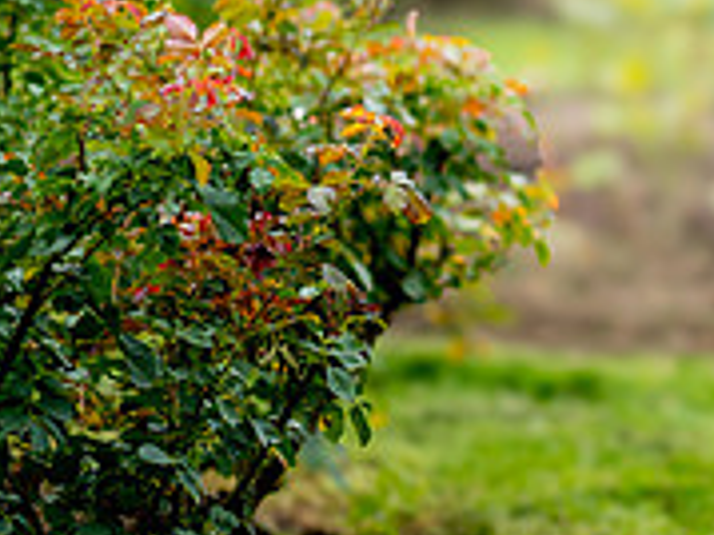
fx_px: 5462
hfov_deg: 7.4
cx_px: 1045
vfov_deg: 5.6
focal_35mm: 265
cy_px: -106
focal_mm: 85
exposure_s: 1/2500
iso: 100
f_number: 1.4
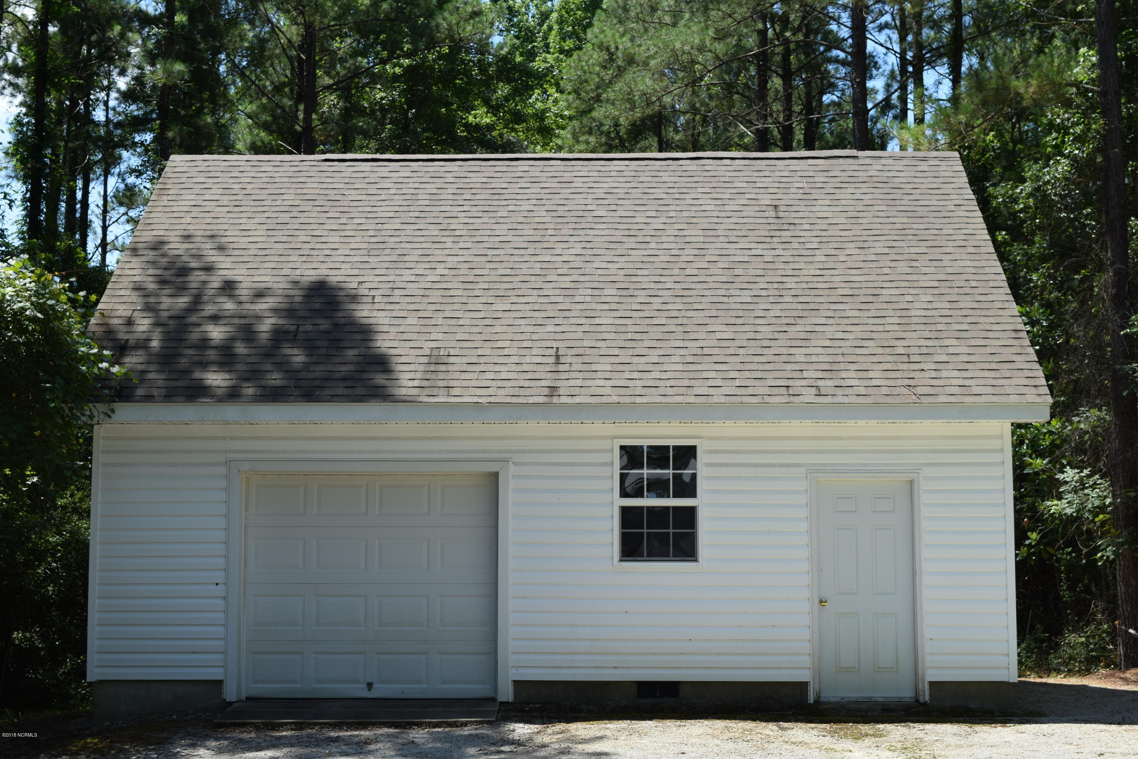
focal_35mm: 54
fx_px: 1707
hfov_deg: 36.9
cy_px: 380
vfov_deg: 25.1
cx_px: 569
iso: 200
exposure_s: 1/320
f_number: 9
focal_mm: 36
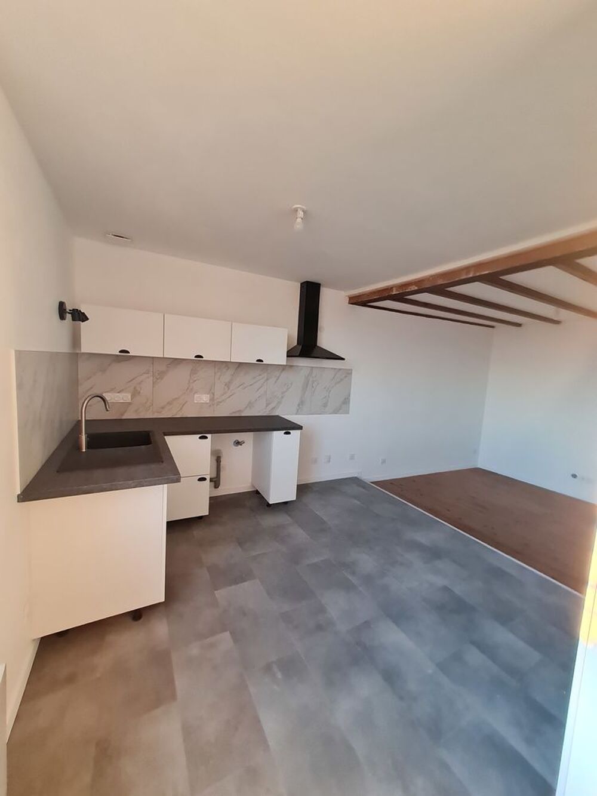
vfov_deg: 106.2
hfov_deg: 89.9
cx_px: 298
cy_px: 398
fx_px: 299
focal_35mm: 13
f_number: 2.2
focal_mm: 1.74
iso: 320
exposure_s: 1/50
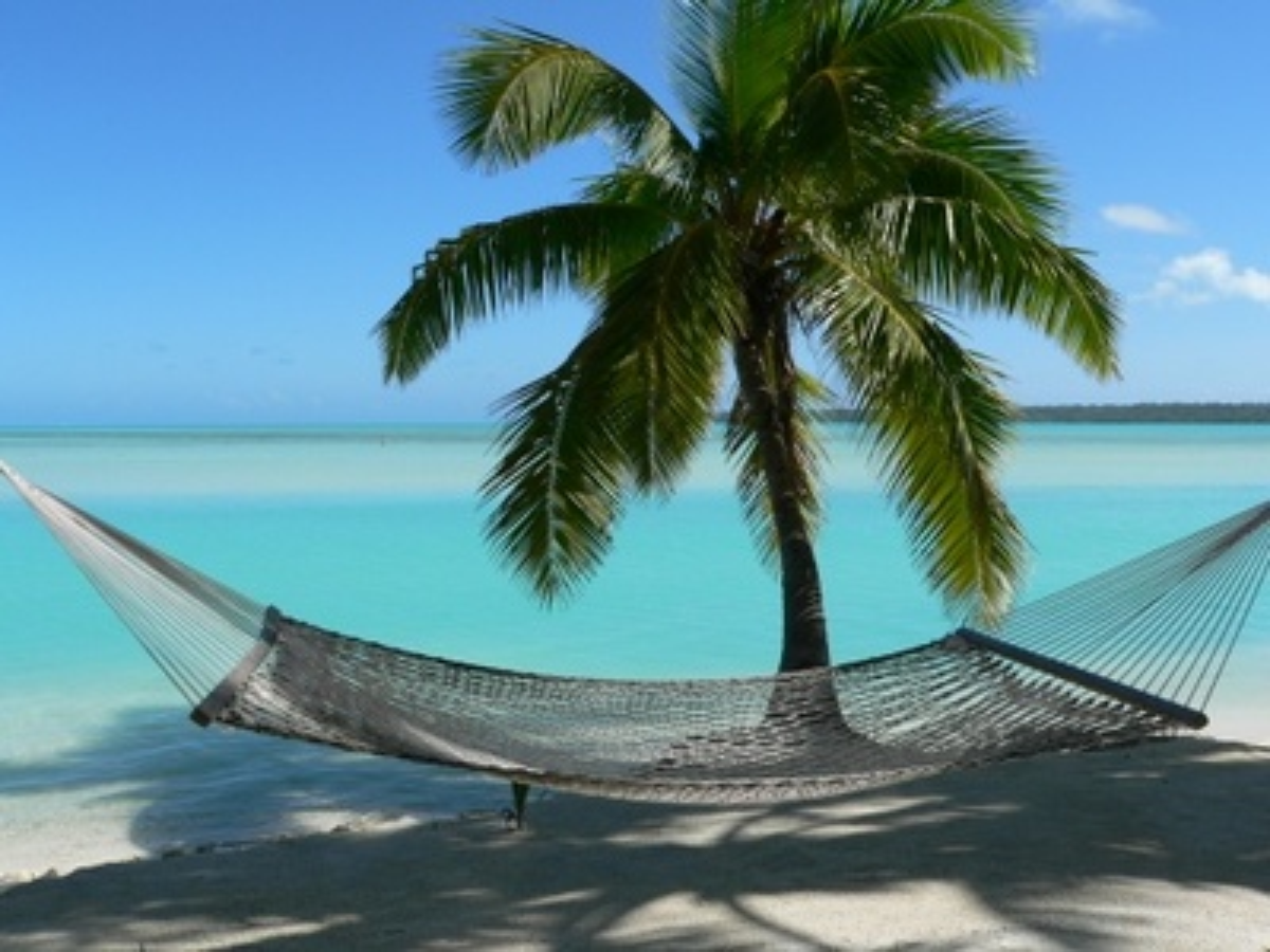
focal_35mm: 36
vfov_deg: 39.7
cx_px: 635
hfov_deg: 51.4
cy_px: 476
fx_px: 1321
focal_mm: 6
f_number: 5.2
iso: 80
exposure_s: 1/500
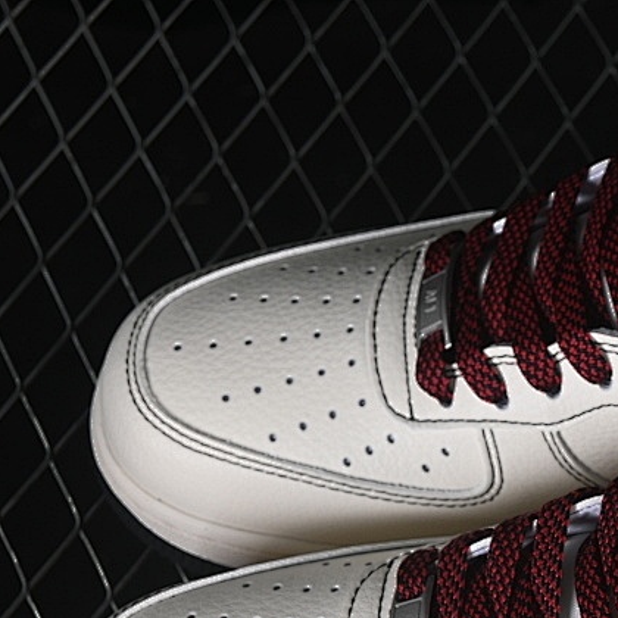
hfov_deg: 10.5
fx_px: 3313
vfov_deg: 10.6
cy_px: 528
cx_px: 674
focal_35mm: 164
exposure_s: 1/80
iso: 160
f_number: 7.1
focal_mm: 50
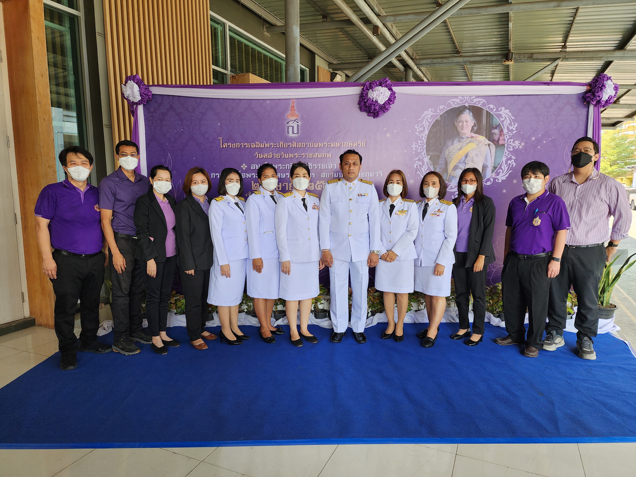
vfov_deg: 58.9
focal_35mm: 23
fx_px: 423
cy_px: 238
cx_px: 318
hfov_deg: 73.9
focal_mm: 6.4
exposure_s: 1/180
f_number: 1.8
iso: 64
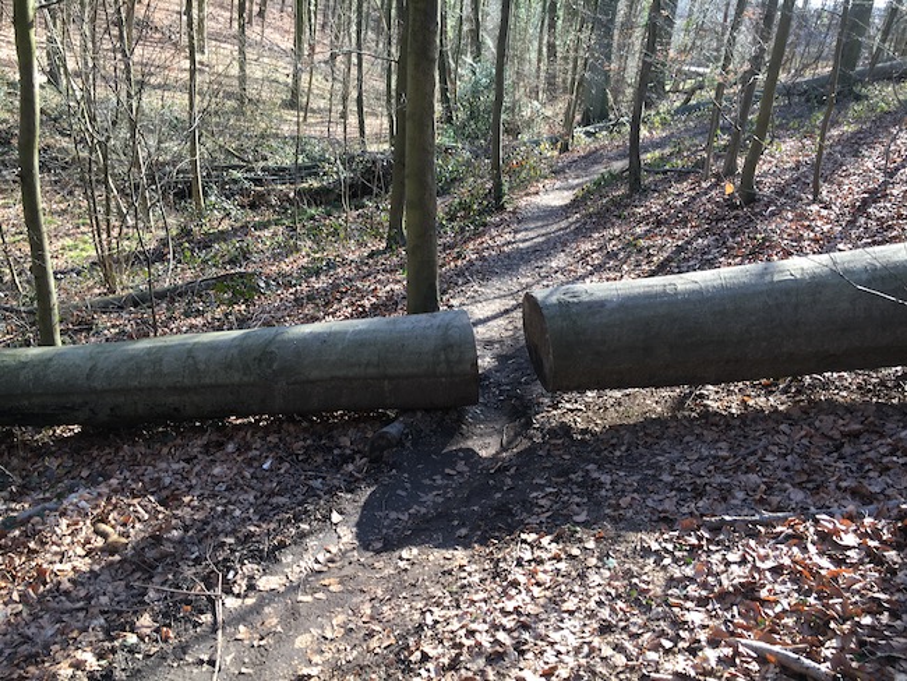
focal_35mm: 29
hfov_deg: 61.6
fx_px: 760
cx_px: 454
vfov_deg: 48.3
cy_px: 340
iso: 25
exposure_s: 1/100
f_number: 2.2
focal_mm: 4.15
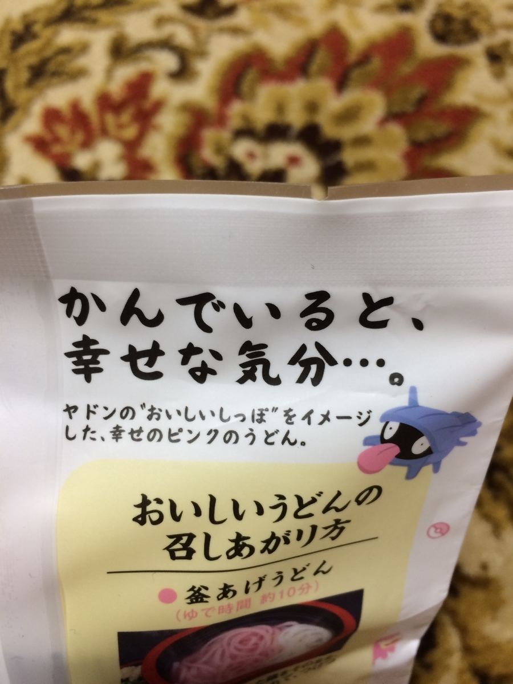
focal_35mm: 29
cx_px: 256
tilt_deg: -63.1
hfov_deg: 48.2
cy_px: 342
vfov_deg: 61.7
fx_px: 573
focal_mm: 4.15
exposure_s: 1/30
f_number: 2.2
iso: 64
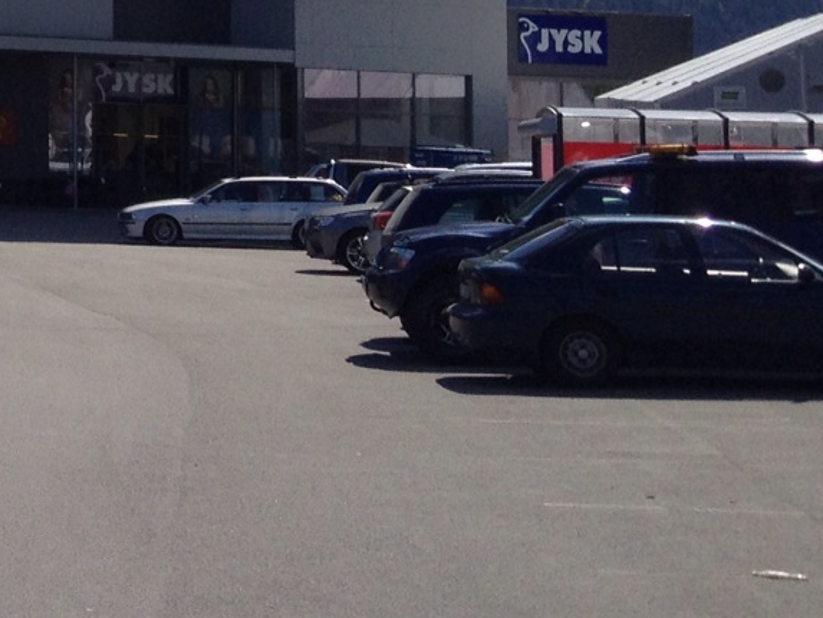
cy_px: -253
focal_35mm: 125
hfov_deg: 14.0
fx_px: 2973
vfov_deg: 11.5
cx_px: -642
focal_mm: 4.28
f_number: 2.4
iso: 50
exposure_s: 1/2632
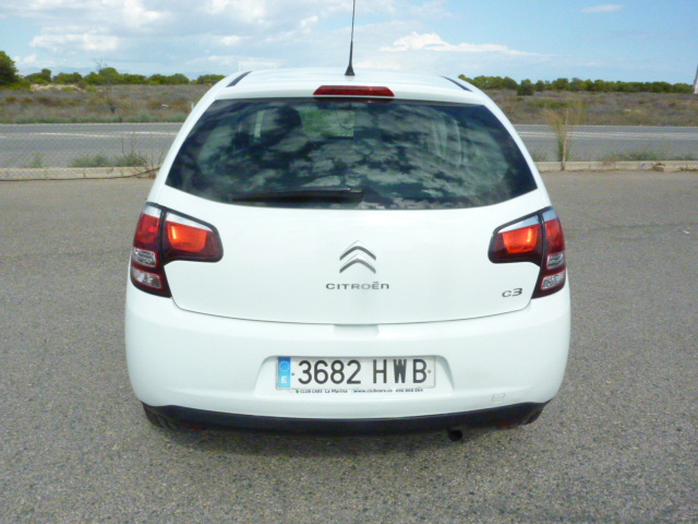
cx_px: 349
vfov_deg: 54.9
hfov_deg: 69.4
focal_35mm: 25
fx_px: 504
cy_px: 262
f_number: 6.3
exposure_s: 1/2000
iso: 800
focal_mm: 4.1
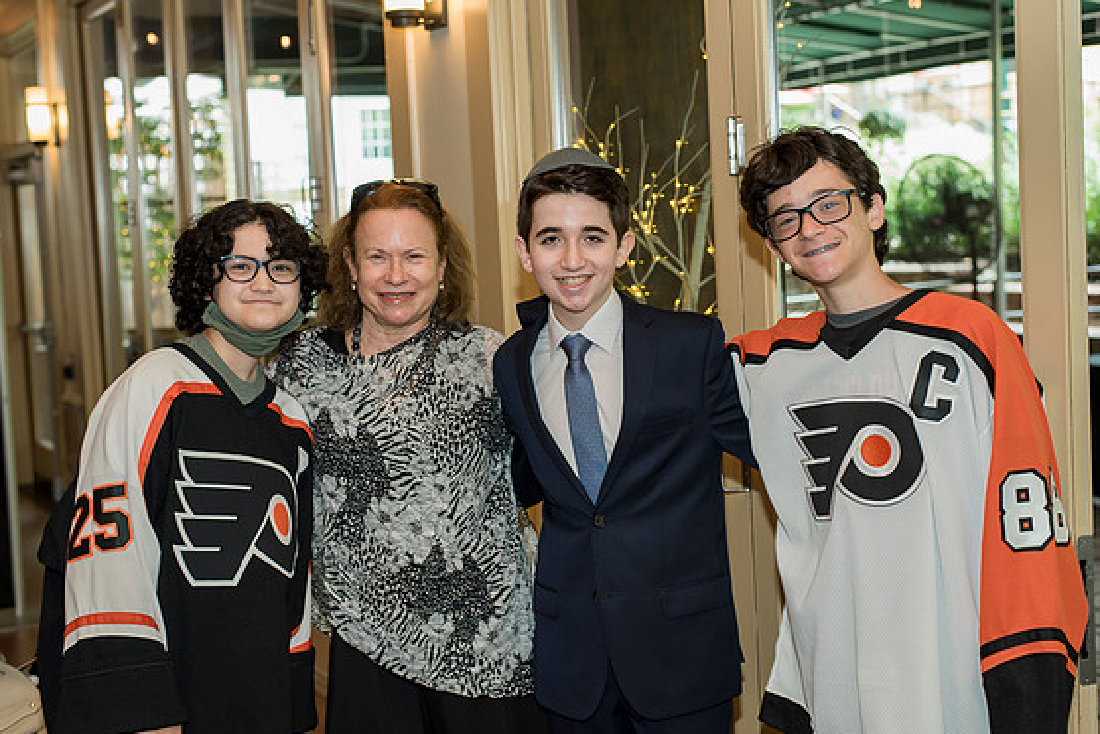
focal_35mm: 52
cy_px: 364
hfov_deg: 38.2
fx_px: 1589
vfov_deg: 26.0
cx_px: 548
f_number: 4
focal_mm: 50
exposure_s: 1/125
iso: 800
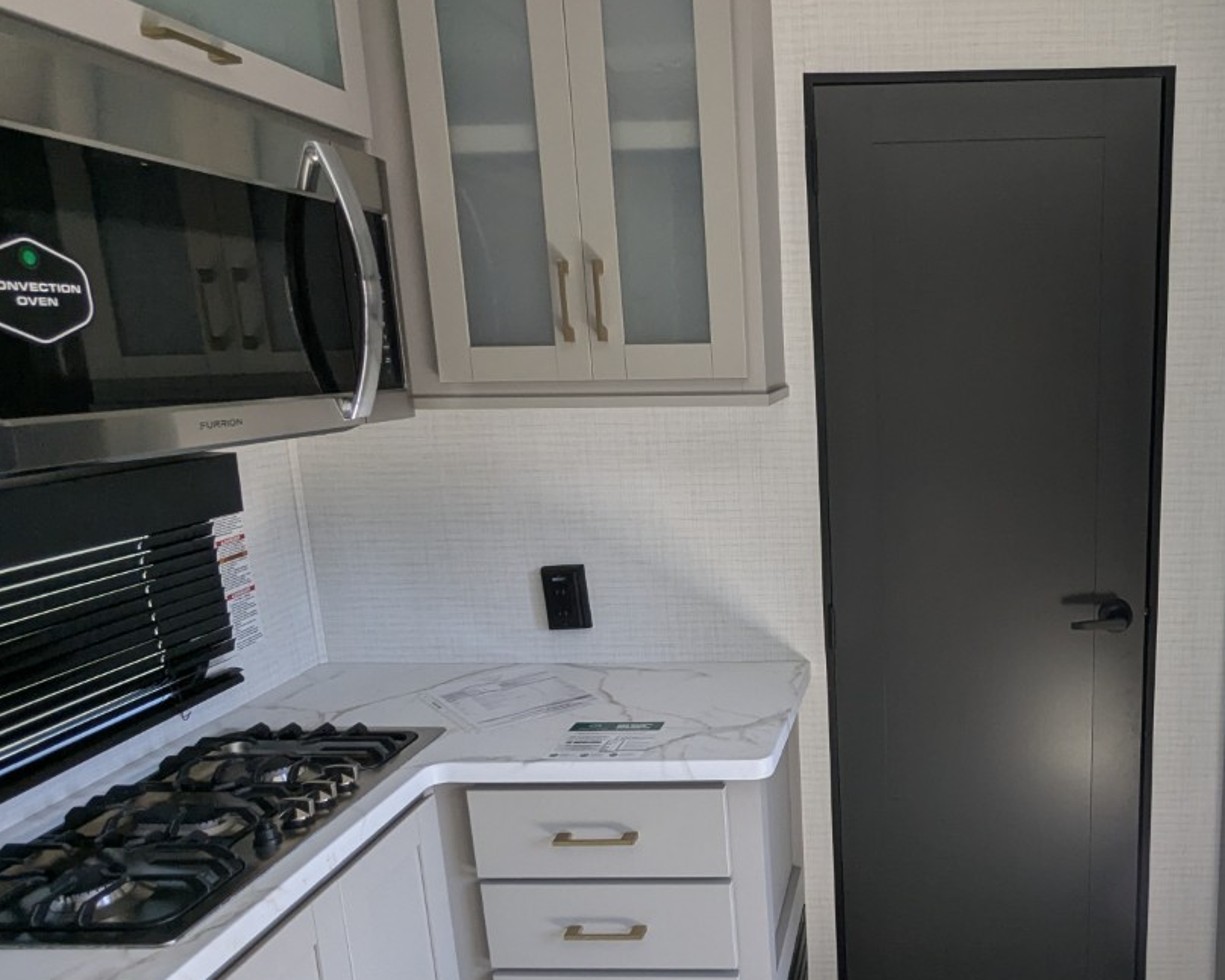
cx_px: 913
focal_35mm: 27
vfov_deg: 53.0
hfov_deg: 60.7
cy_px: 560
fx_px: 979
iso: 75
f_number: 2.2
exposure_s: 1/184
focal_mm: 2.35
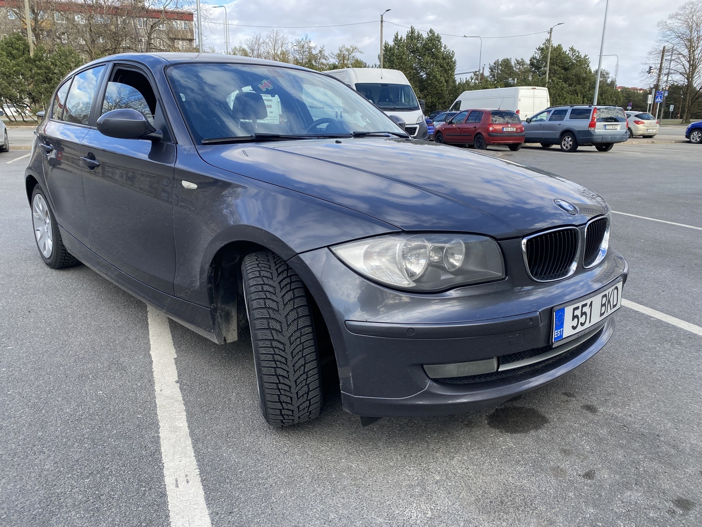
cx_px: 351
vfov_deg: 53.1
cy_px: 264
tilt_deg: -15.7
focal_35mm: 26
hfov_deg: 67.3
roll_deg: -0.3
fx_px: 527
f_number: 1.8
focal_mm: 4.25
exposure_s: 1/527
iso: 32
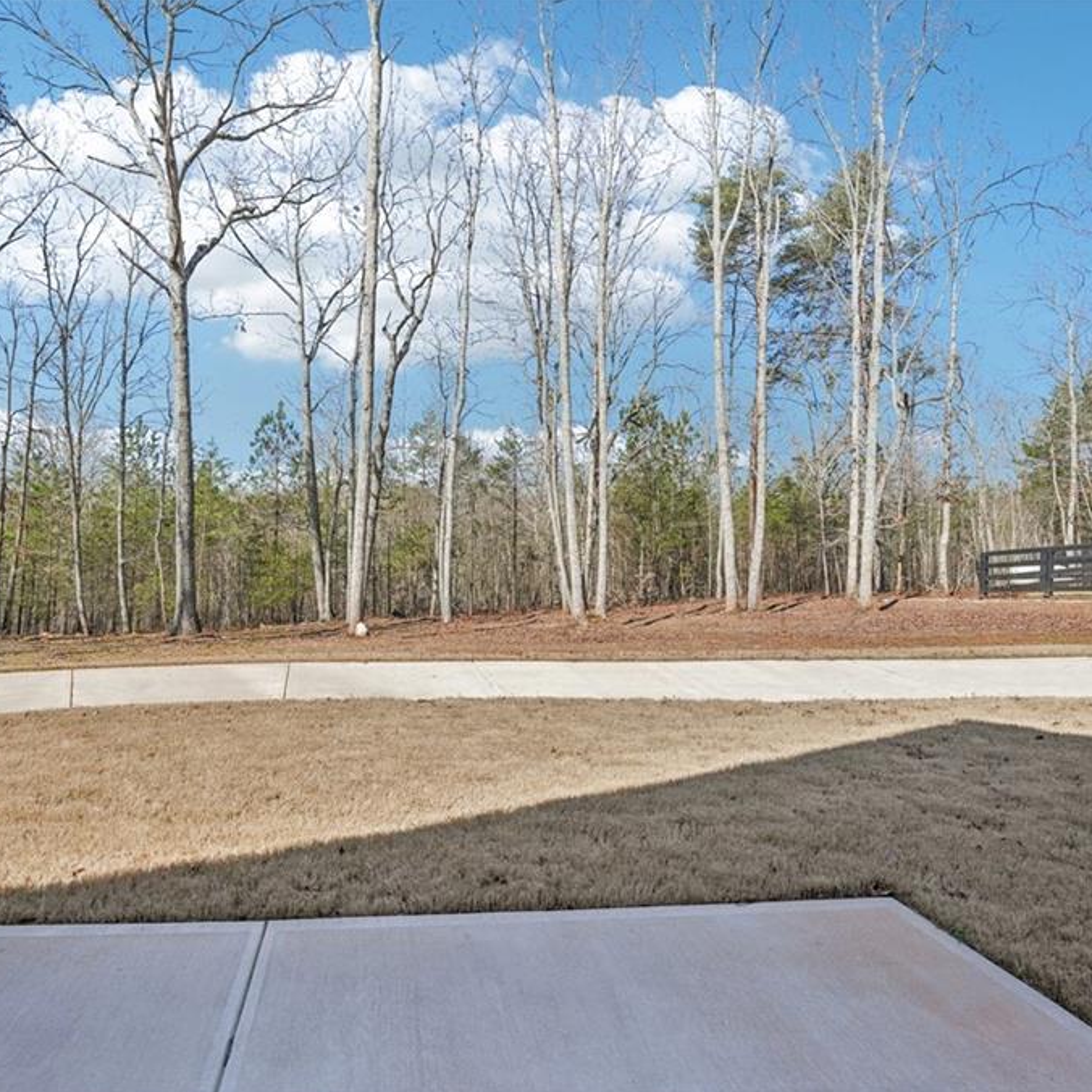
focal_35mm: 18
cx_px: 446
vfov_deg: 80.7
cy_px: 547
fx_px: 642
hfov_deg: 79.9
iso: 100
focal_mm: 14
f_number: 8
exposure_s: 1/320
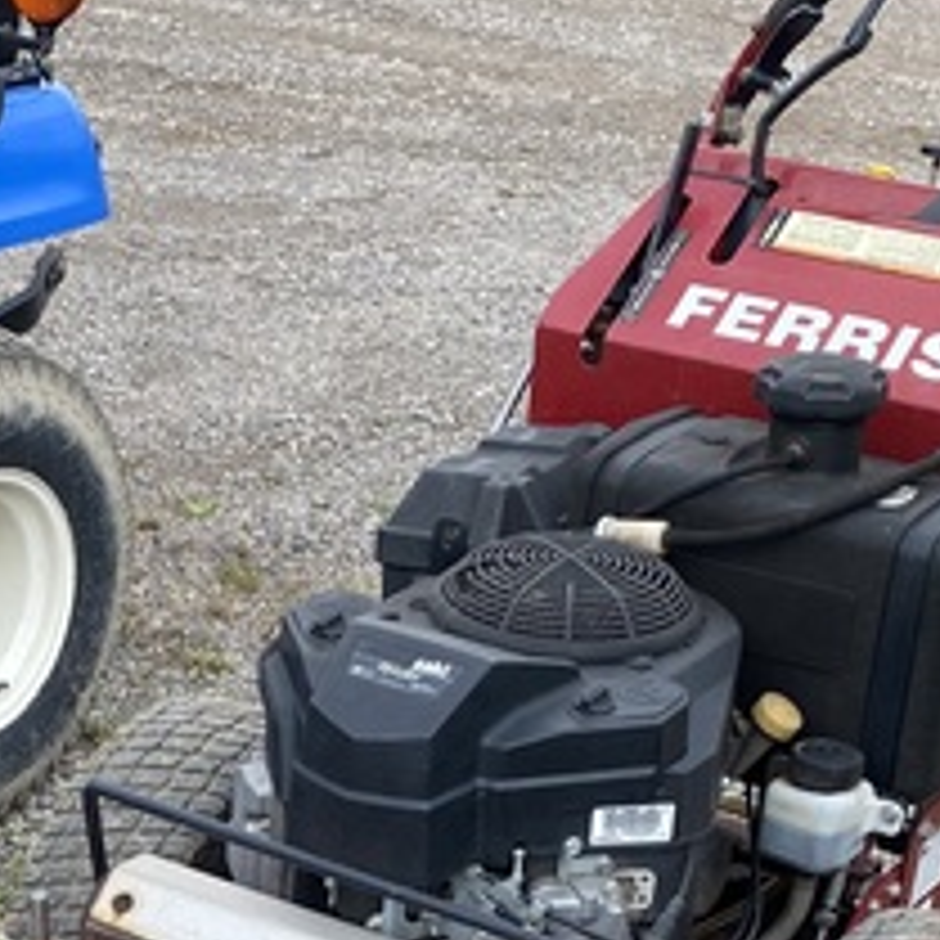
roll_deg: -3.1
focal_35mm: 88
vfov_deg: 18.5
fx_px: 2704
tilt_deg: -30.7
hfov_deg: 19.5
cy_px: 1174
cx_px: 166
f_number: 1.8
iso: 32
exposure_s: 1/762
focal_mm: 4.25
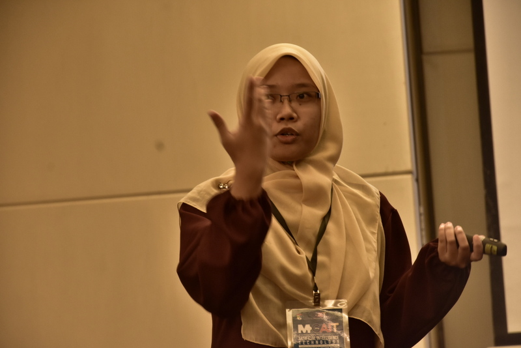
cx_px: 260
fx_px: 2280
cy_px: 174
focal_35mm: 158
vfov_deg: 8.7
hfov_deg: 13.0
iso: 1600
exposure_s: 1/40
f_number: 5.6
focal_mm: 105
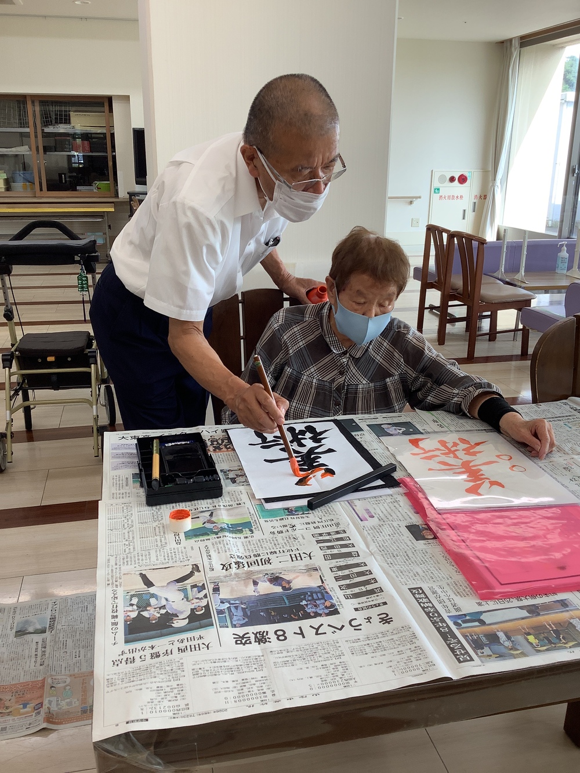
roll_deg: -0.9
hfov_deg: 45.4
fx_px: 692
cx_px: 290
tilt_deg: -19.4
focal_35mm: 31
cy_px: 386
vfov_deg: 58.3
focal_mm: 3.3
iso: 50
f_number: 2.4
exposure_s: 1/100
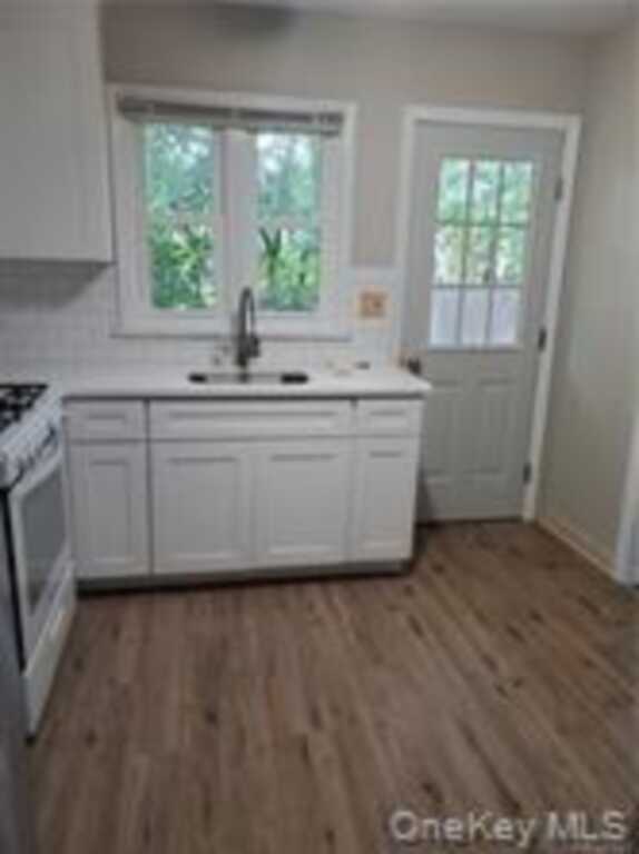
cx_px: 320
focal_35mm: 26
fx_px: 641
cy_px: 427
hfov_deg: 53.0
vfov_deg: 67.4
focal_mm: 4.3
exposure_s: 1/39
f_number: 1.5
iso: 200
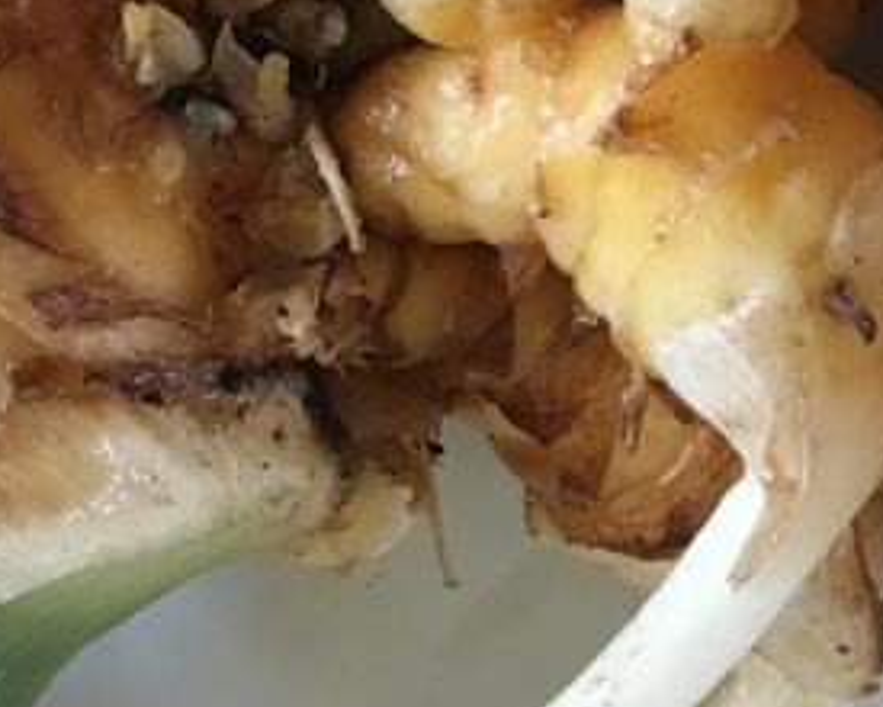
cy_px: -71
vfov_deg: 15.6
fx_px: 2509
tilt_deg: -75.8
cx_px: 1068
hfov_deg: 18.8
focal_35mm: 96
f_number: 2.2
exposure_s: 1/17
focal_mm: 4.15
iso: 200
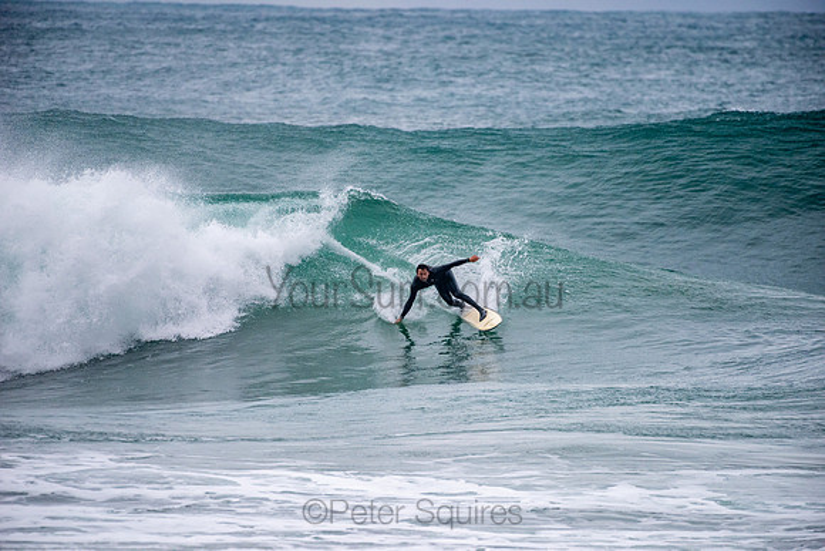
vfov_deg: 2.8
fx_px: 11460
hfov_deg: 4.1
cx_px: 412
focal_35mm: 500
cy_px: 276
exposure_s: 1/1250
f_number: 5.6
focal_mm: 500
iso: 800
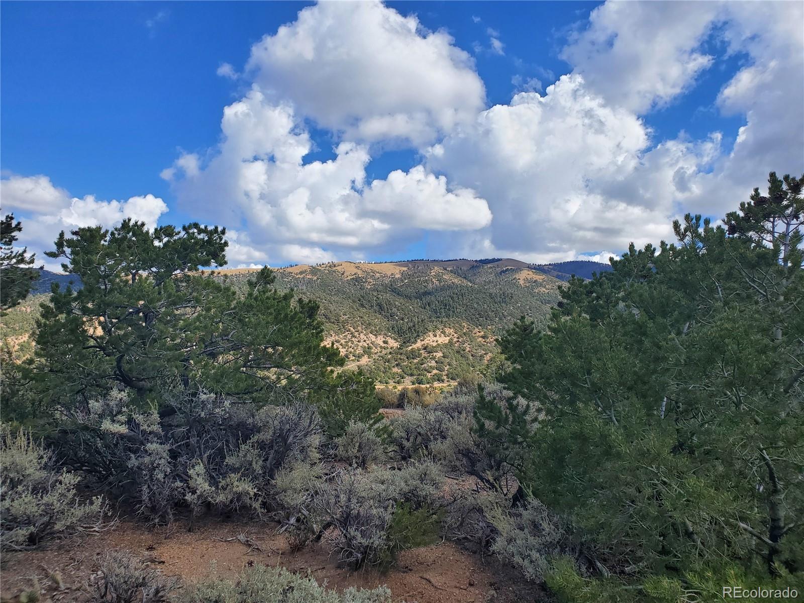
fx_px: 604
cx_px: 402
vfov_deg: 53.1
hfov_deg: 67.3
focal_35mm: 26
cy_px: 302
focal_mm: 4.3
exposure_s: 1/1603
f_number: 2.4
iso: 50
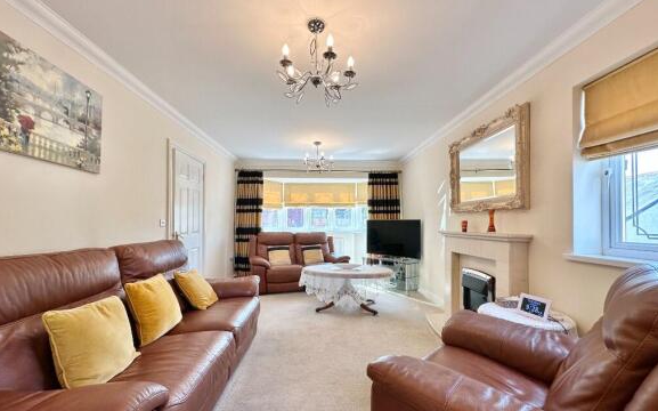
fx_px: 269
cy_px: 222
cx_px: 329
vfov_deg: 74.6
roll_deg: -0.1
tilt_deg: -0.1
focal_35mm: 15
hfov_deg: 101.5
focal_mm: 2.22
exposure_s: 1/100
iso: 50
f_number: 2.2
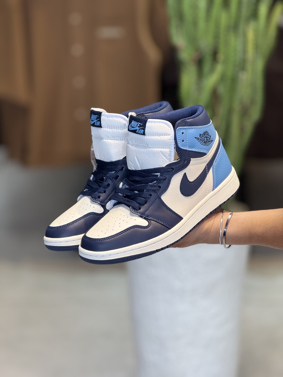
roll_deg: -0.7
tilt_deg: -15.1
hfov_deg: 12.3
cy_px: 188
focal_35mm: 120
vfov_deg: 16.4
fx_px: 1308
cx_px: 142
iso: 80
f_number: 2.8
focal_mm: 15.66
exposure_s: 1/100
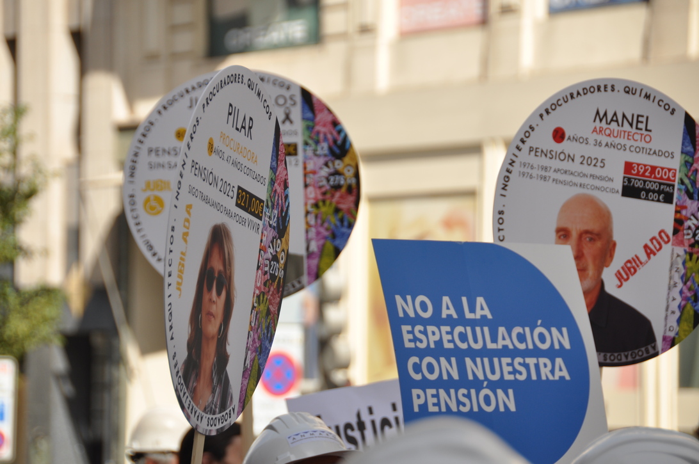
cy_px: 232
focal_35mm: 202
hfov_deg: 10.2
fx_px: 3927
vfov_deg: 6.8
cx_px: 350
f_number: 5.6
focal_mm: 135
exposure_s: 1/500
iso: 200
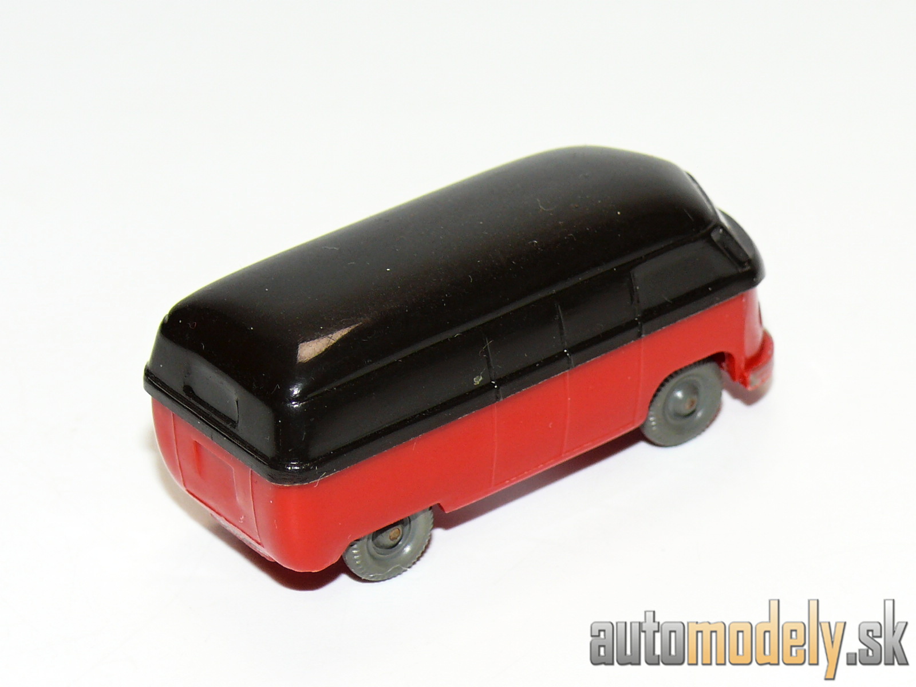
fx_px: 3493
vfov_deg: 11.2
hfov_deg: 14.9
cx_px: 458
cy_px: 344
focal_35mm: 132
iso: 100
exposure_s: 1/30
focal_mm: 15.7
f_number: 4
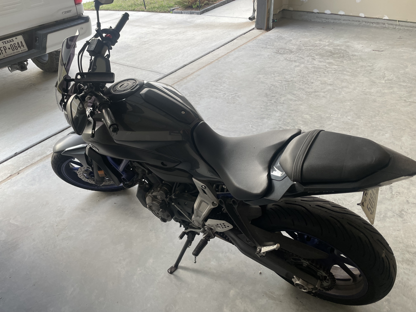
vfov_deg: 53.1
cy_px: 156
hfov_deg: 67.3
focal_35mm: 26
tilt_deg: -36.1
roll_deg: +4.0
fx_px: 312
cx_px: 208
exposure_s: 1/121
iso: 100
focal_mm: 4.2
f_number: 1.6
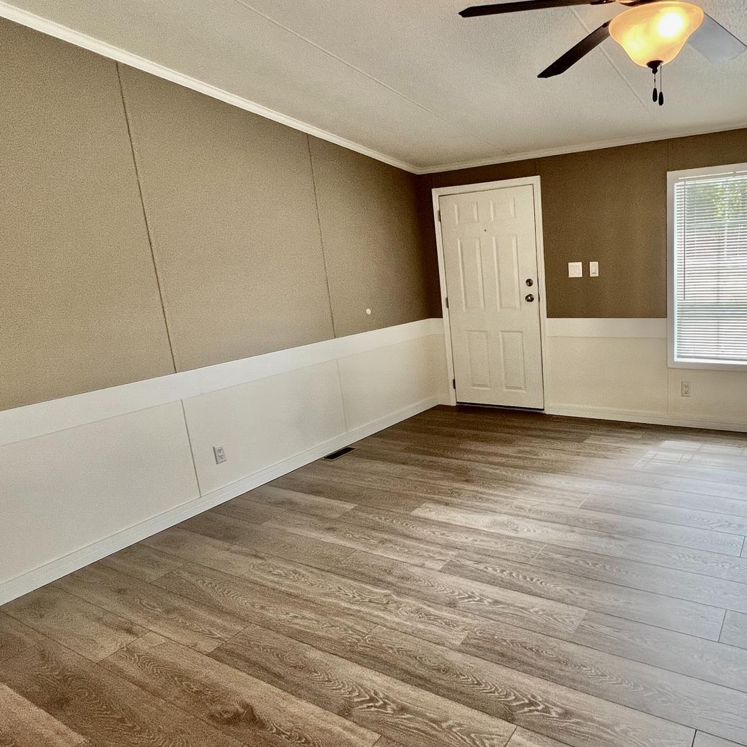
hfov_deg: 67.6
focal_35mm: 22
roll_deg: +3.5
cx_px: 501
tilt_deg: -11.4
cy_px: 374
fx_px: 537
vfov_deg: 69.6
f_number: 1.8
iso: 125
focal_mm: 1.57
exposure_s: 1/120
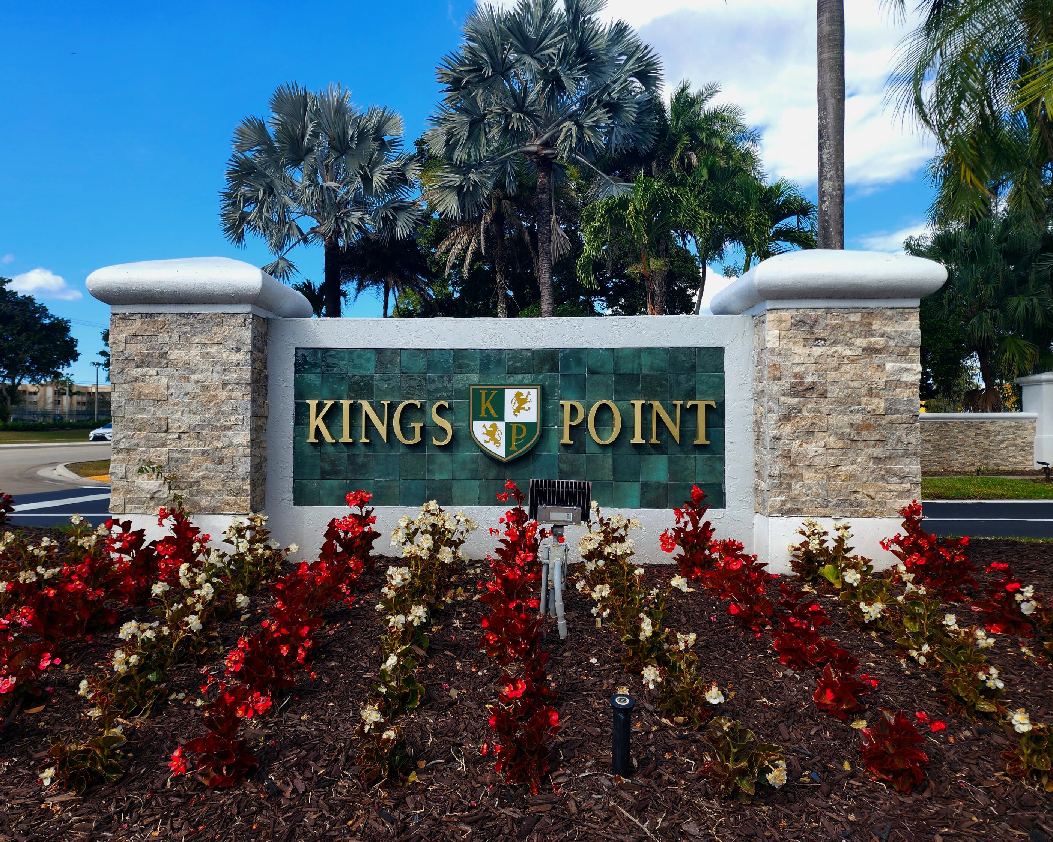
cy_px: 421
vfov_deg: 58.8
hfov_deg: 70.2
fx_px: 748
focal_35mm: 24
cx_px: 495
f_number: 1.8
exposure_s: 1/625
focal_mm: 6.4
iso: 12
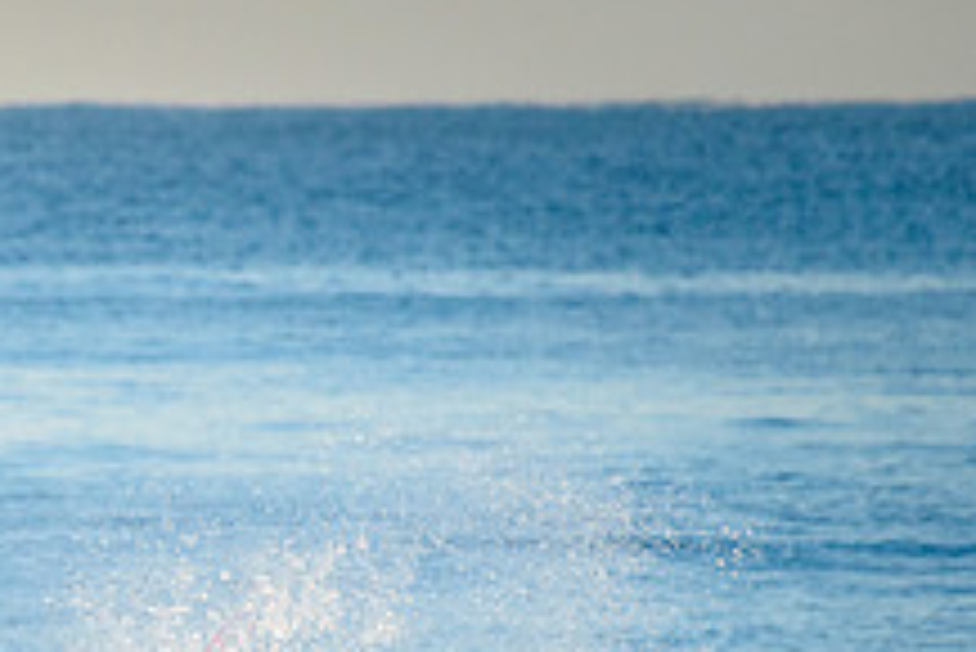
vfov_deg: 1.0
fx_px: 36189
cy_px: 776
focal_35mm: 1334
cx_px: -252
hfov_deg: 1.5
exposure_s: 1/2000
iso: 640
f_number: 5.6
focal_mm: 500
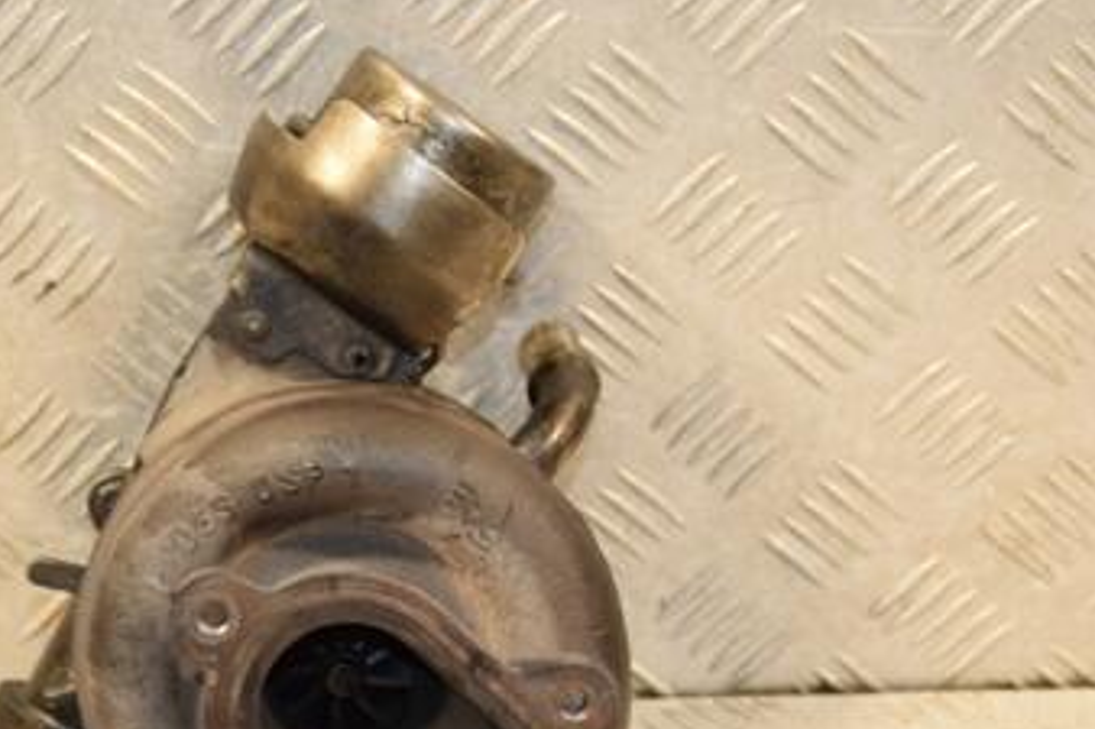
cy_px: 564
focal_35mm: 112
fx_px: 3405
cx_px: 415
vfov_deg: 12.2
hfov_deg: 18.2
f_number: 5.6
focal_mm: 42
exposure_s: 1/200
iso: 800
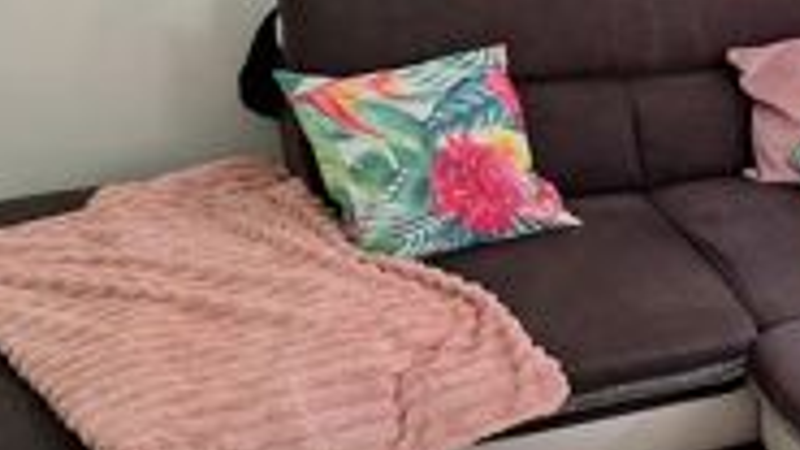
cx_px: 930
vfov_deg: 18.4
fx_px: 1379
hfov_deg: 28.6
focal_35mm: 65
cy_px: 359
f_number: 1.8
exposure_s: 1/50
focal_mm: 5.54
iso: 125
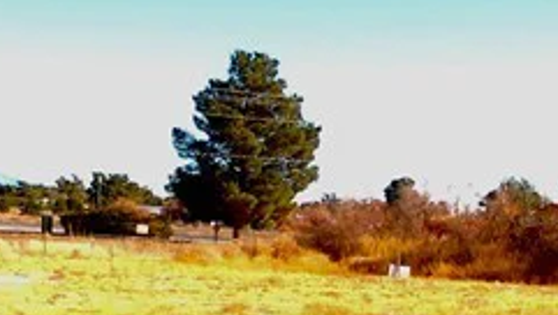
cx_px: 725
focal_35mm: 111
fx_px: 1644
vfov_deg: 10.7
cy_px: 387
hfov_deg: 18.0
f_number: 8.3
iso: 100
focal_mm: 4.3
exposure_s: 1/60
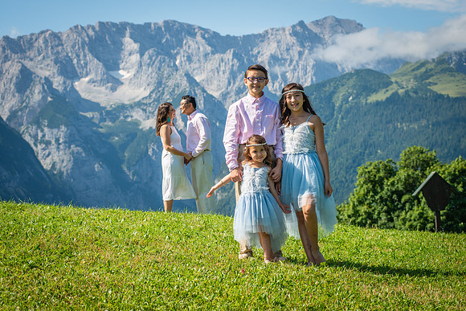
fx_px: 1113
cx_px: 233
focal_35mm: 86
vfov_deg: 15.9
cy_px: 156
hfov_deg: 23.6
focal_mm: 86
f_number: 7.1
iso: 160
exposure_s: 1/500
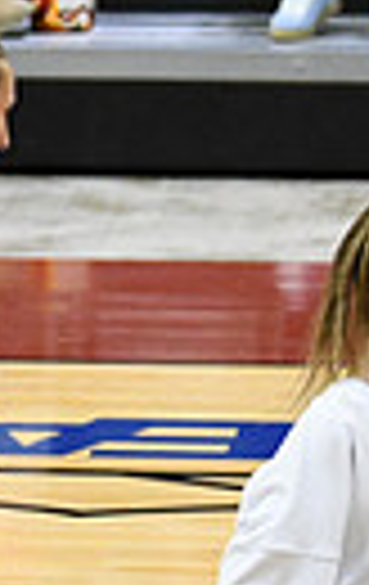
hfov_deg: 1.8
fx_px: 11956
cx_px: -868
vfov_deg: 2.8
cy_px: 866
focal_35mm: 748
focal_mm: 110
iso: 4000
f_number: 4
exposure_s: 1/250
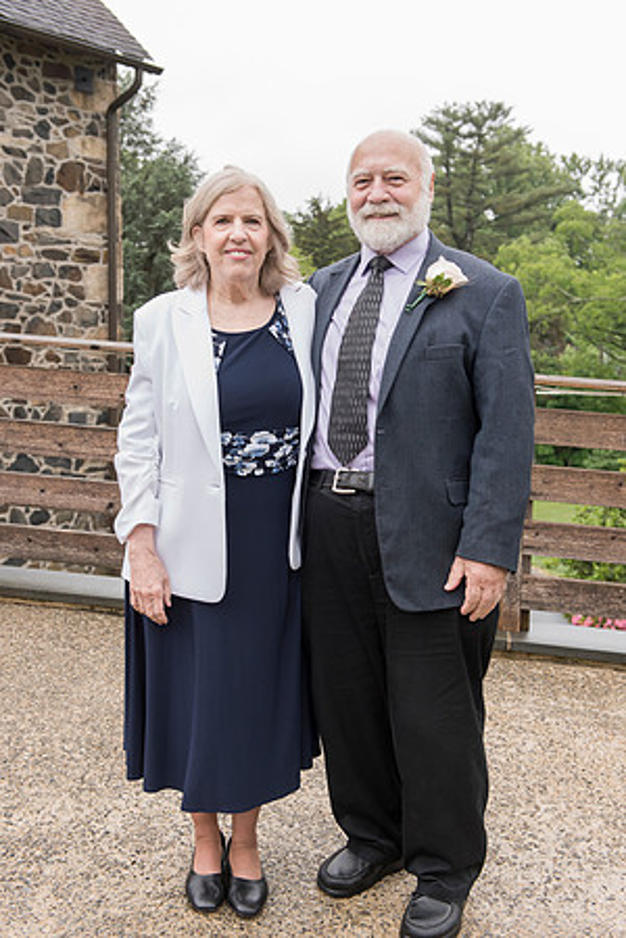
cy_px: 469
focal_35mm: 42
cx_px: 313
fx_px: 1095
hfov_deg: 31.9
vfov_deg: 46.4
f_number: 4.5
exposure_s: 1/500
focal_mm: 42
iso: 640
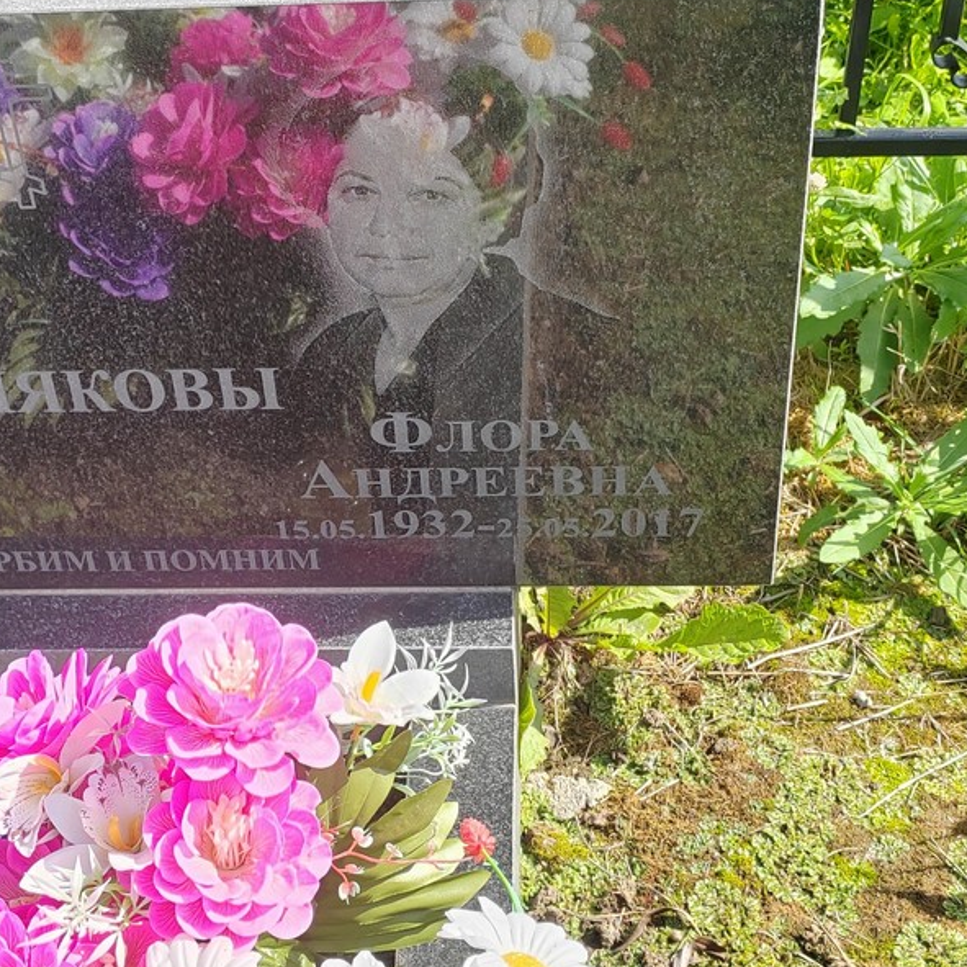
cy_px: 483
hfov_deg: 28.1
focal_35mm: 61
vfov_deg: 28.2
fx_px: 1928
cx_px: 381
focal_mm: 5.52
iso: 100
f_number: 1.9
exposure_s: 1/700
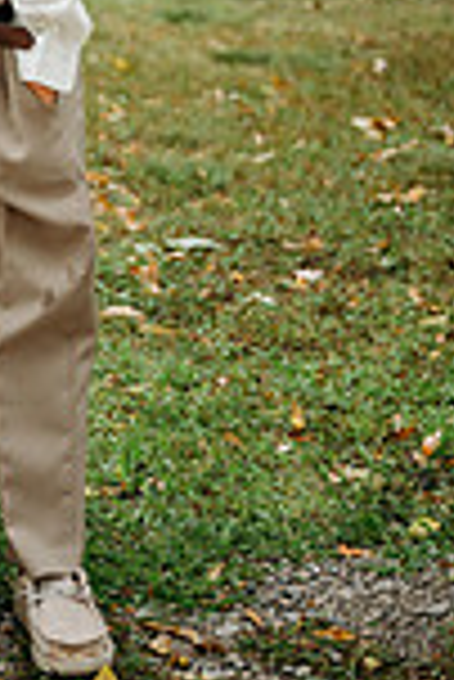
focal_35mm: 149
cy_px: -207
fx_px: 2812
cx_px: -90
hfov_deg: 9.1
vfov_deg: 13.3
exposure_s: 1/400
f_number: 2.8
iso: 200
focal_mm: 50
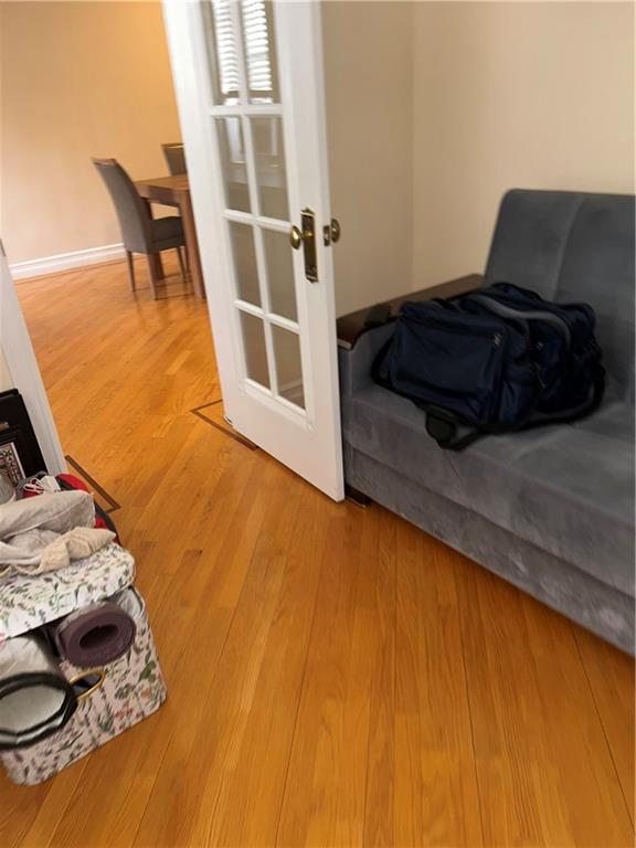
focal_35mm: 26
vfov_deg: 67.3
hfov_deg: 53.1
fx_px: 637
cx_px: 318
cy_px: 424
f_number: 1.5
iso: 64
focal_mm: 5.7
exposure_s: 1/25
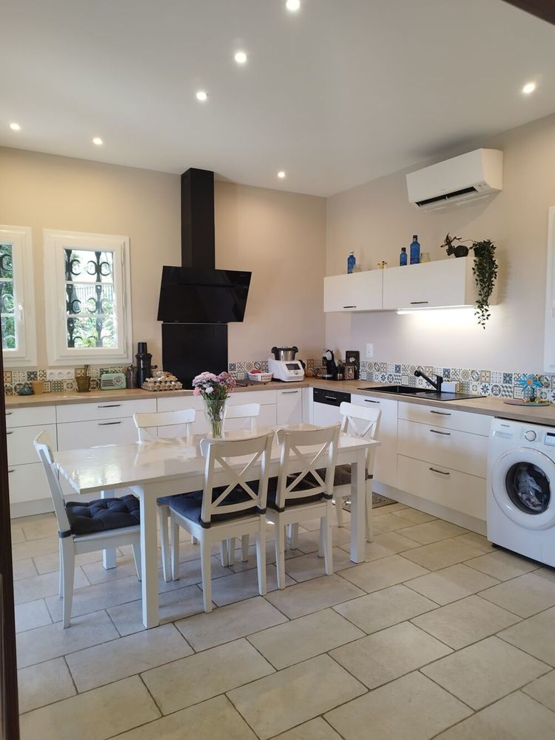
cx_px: 278
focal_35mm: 24
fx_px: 513
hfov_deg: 56.8
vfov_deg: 71.6
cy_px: 370
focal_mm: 5.89
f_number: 1.89
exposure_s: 1/50
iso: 170
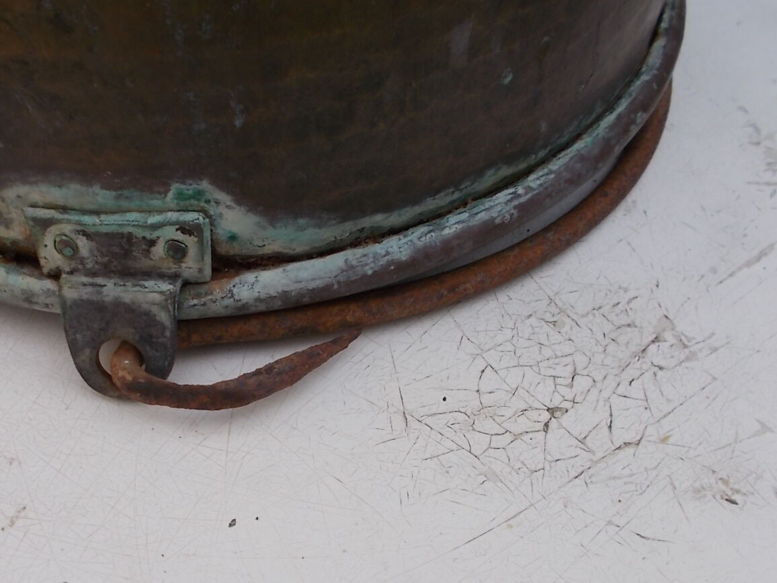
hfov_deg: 50.9
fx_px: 808
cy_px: 378
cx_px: 301
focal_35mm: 36
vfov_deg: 39.3
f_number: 3.2
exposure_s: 1/400
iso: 80
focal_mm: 4.6
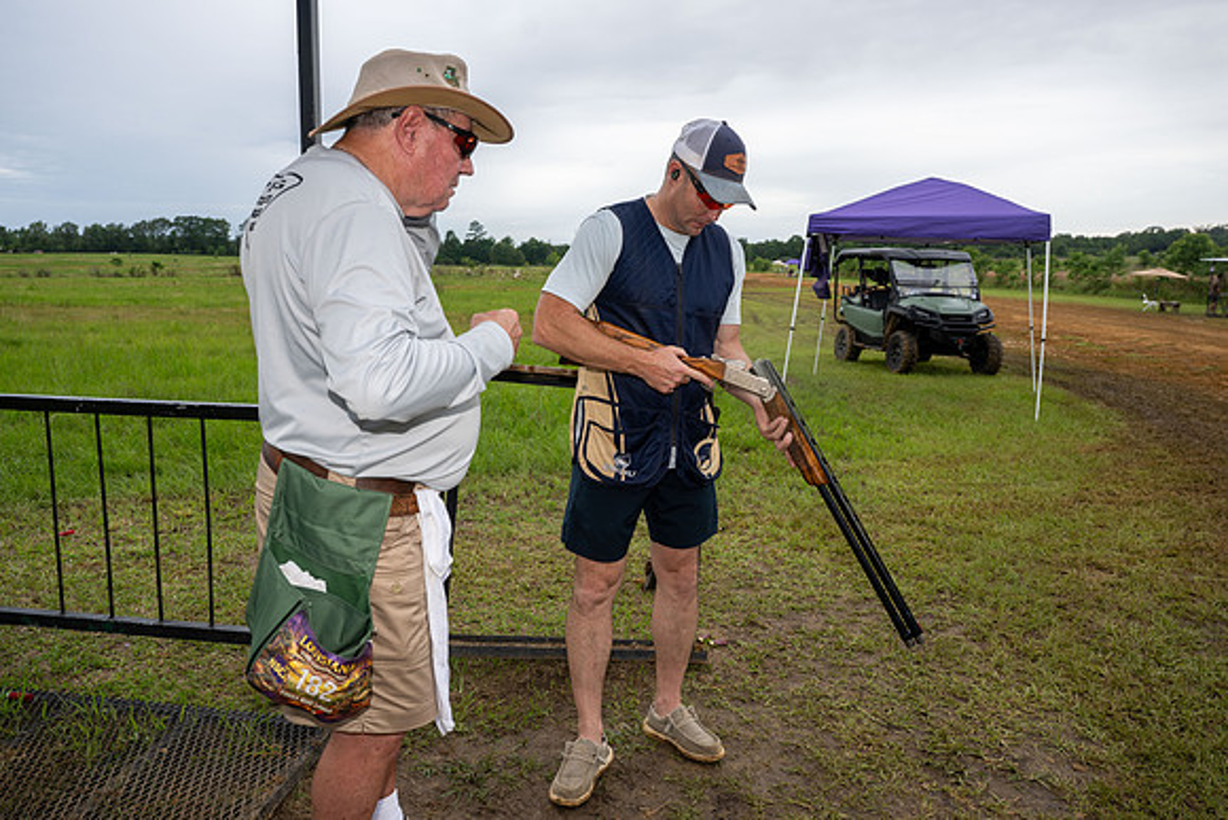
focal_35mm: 26
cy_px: 410
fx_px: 870
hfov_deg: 70.4
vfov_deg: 50.4
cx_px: 614
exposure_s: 1/100
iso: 100
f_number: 5
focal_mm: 25.5
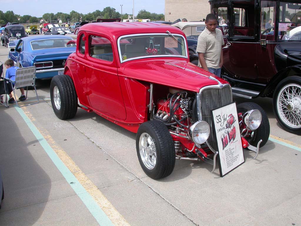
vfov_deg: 37.7
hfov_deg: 49.0
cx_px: 150
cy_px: 113
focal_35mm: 38
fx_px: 330
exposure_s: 1/312
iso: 100
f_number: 6.7
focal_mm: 7.85
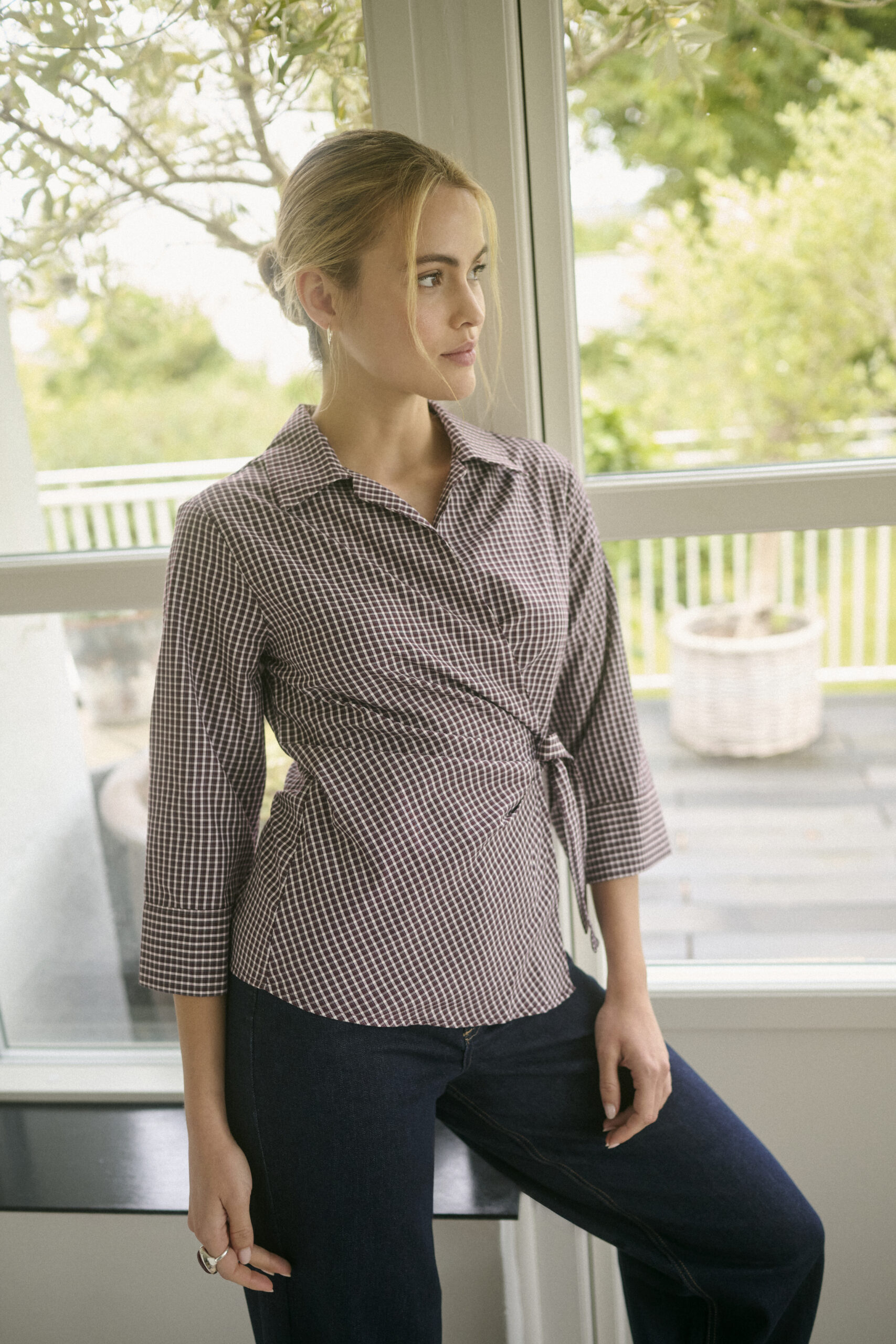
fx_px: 1306
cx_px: 448
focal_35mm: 35
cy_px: 672
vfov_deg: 54.4
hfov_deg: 37.9
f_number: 2.2
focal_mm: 35
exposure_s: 1/125
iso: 400
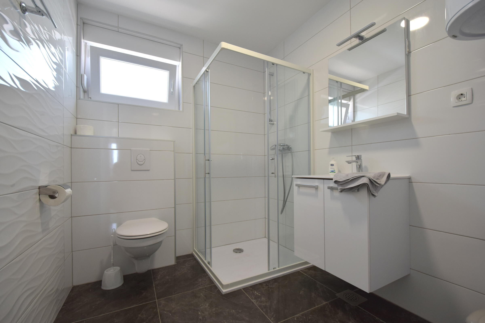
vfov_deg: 77.3
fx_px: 202
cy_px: 162
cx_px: 242
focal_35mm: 15
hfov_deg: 100.4
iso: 400
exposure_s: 1/100
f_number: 5
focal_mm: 10
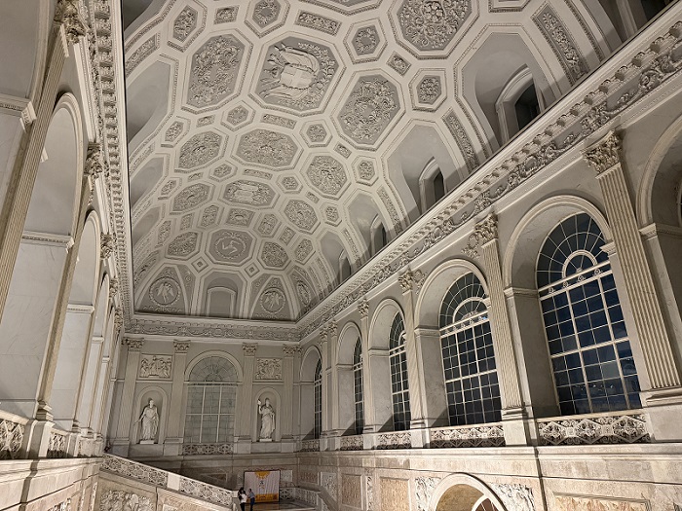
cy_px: 256
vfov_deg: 56.8
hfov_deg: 71.6
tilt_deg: +21.1
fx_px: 473
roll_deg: +1.6
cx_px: 341
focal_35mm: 24
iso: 640
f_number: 1.78
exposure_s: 1/33
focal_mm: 6.76
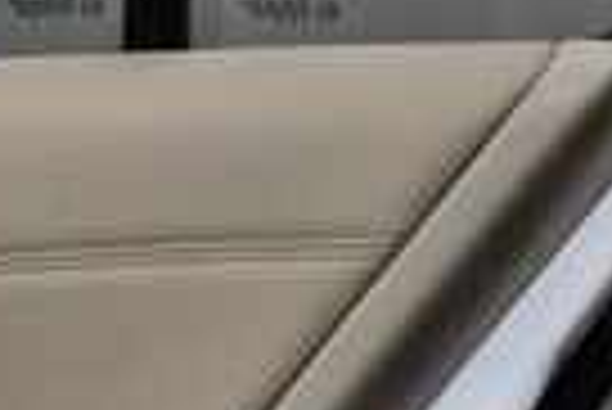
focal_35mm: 207
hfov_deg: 9.4
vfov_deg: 6.5
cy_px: 784
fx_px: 3523
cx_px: -495
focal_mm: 22
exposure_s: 1/125
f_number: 3.8
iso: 1400
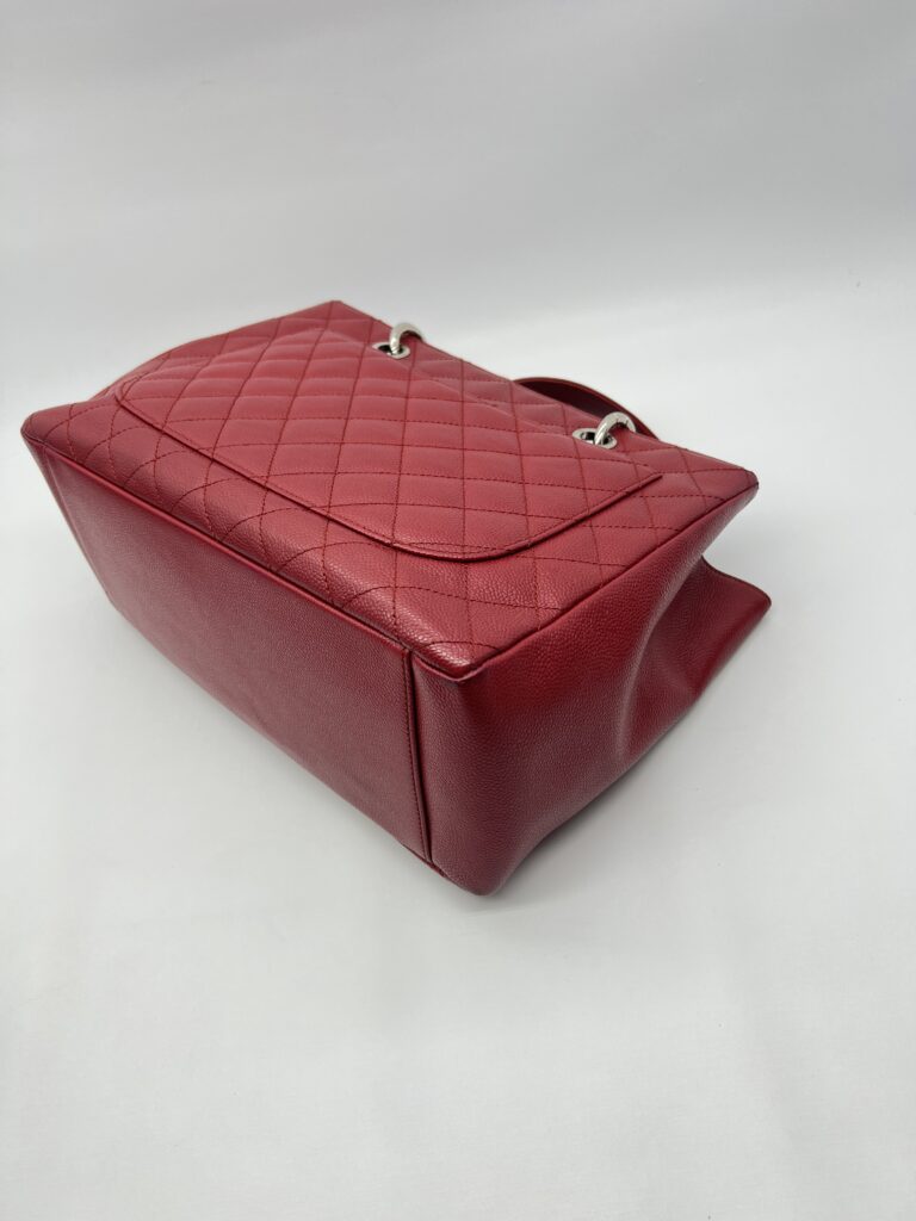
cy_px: 610
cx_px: 458
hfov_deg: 53.1
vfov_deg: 67.3
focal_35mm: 26
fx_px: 917
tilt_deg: -44.8
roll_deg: +13.2
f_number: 1.5
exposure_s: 1/100
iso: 40
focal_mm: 5.7
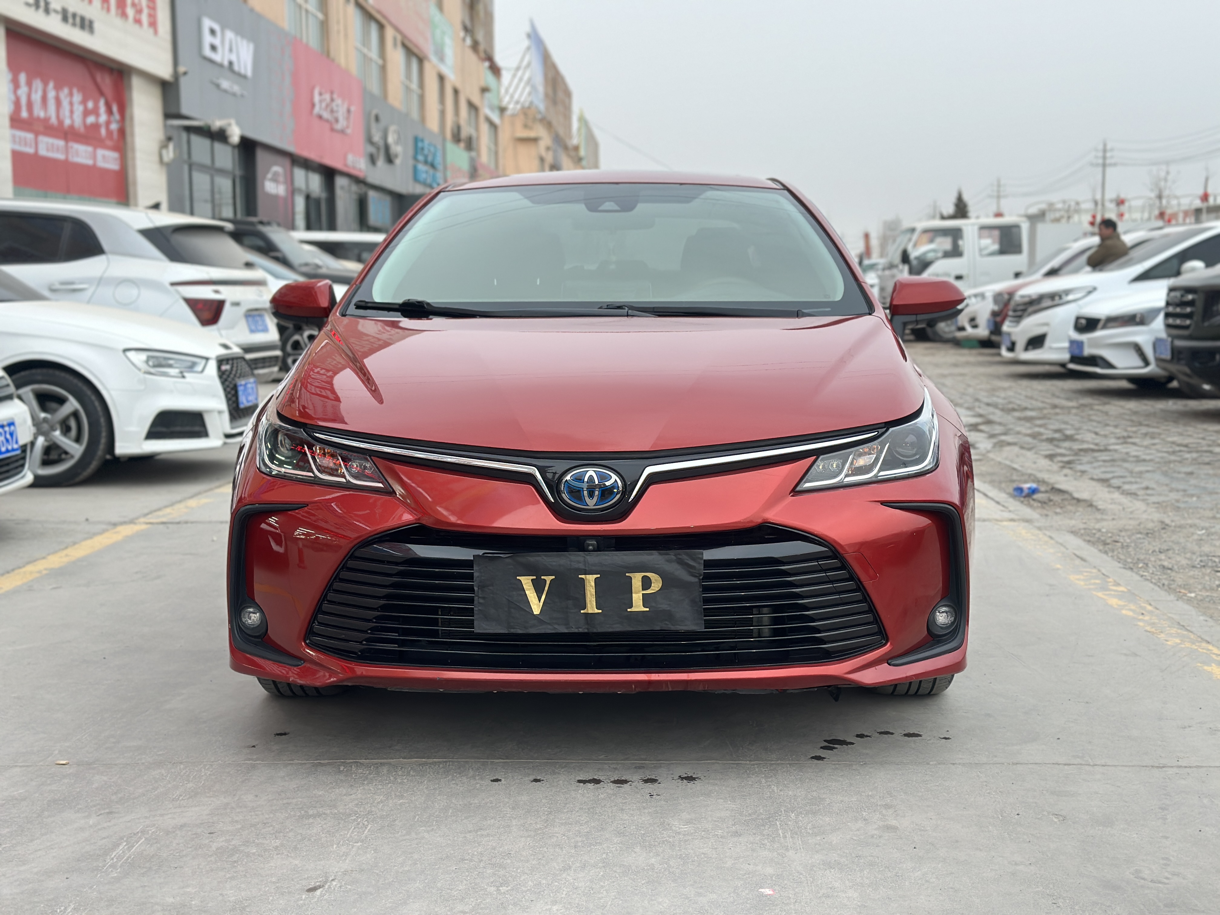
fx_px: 1692
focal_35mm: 48
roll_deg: +0.2
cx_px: 610
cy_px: 458
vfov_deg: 30.3
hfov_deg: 39.7
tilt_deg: -6.3
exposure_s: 1/123
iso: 125
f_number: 1.78
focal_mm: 6.86
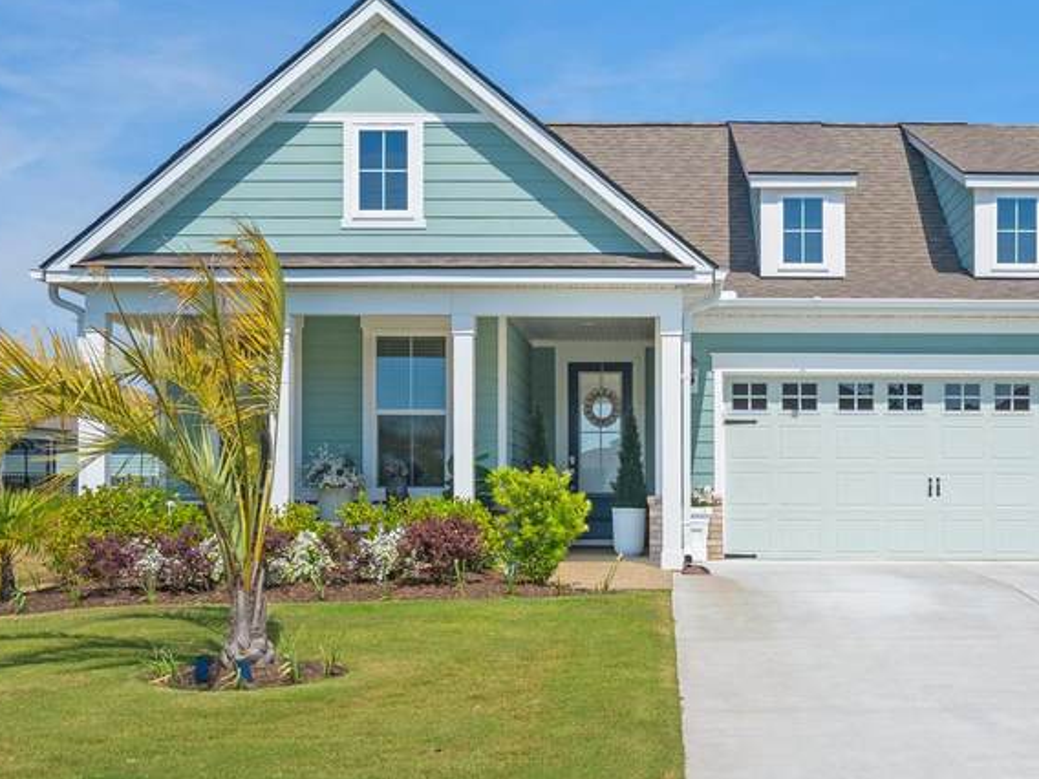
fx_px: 1561
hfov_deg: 36.5
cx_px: 675
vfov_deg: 28.0
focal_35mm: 52
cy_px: 347
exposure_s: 1/250
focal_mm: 24
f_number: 8
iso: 250
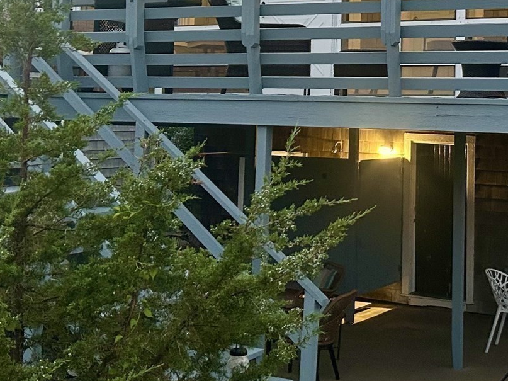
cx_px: 380
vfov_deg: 21.8
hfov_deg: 29.0
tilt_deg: +4.2
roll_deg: -1.7
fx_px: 968
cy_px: 44
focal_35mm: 66
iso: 250
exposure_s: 1/60
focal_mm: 5.7
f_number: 1.5
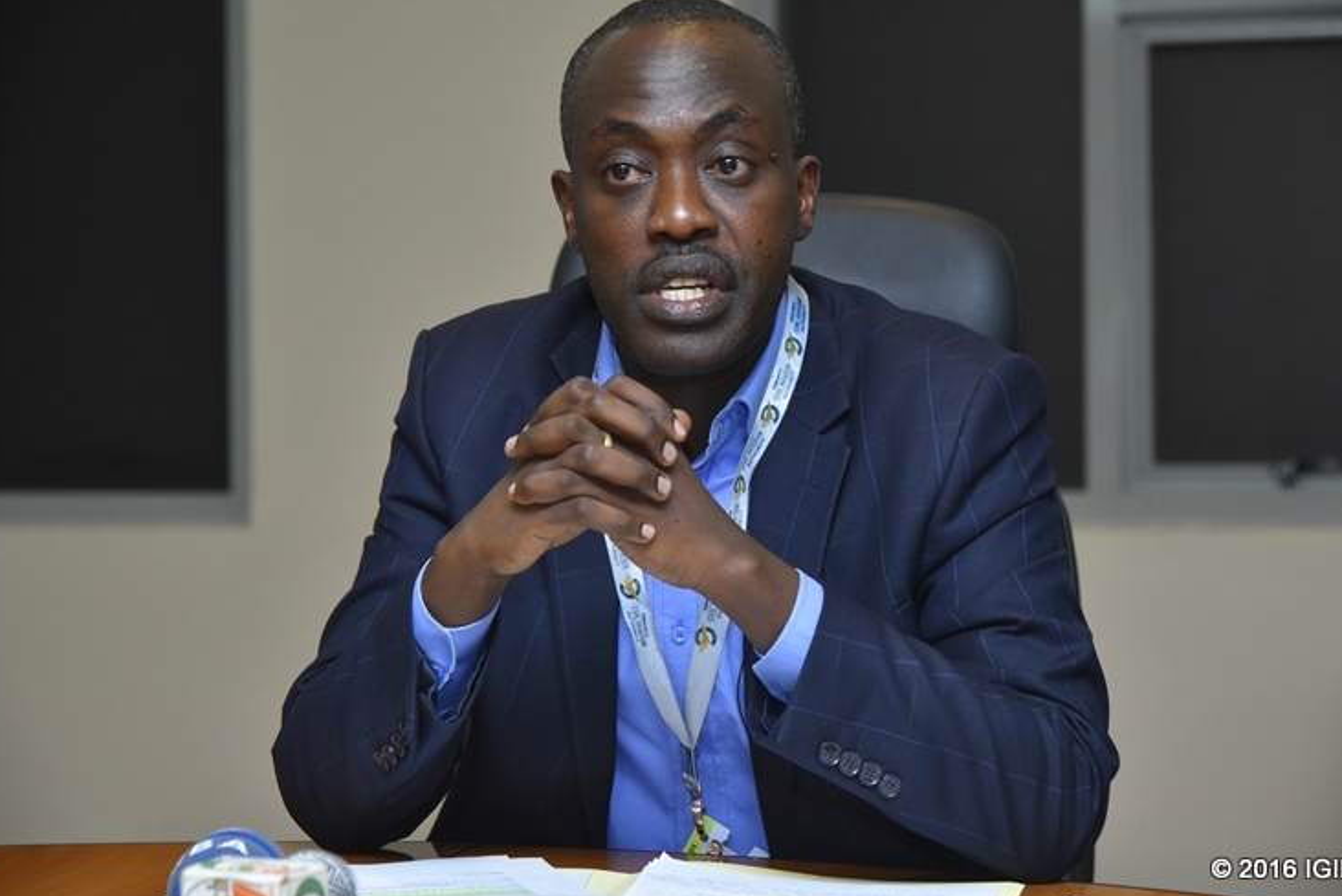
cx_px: 680
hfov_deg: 21.7
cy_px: 425
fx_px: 3506
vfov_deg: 14.6
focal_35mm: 94
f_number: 5
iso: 3200
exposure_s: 1/250
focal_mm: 86
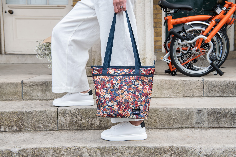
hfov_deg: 39.6
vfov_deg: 27.0
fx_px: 328
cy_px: 78
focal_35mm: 50
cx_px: 118
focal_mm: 50
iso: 400
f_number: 7.1
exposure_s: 1/400
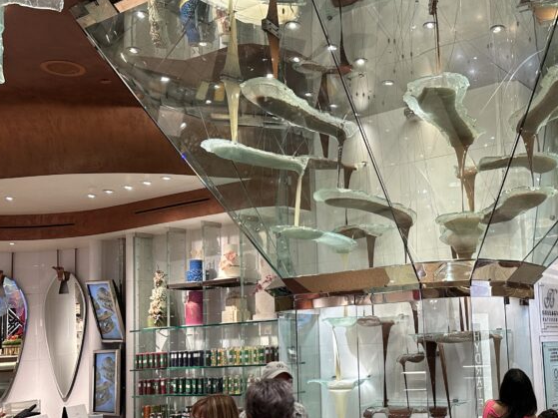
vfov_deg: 32.6
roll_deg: +2.5
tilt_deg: +5.1
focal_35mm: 44
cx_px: 399
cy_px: 270
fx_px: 709
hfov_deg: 42.0
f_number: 1.78
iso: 160
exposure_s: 1/60
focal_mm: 6.86
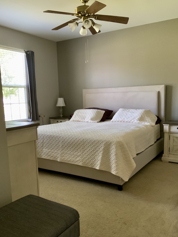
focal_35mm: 32
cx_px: 92
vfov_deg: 56.8
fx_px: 219
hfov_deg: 44.1
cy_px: 126
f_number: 1.8
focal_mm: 3
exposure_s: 1/54
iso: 320
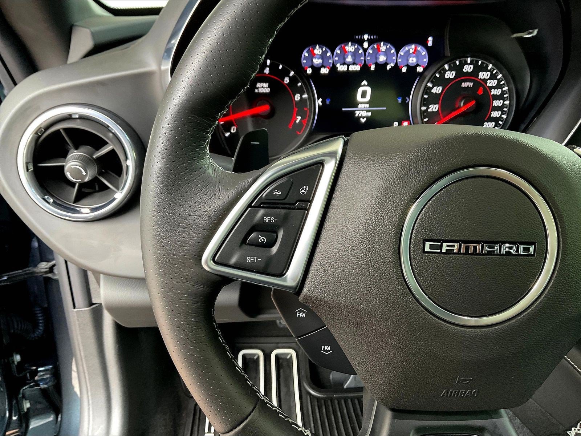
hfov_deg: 61.7
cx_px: 290
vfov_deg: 48.2
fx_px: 487
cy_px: 218
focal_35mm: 29
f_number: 1.8
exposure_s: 1/60
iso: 160
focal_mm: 3
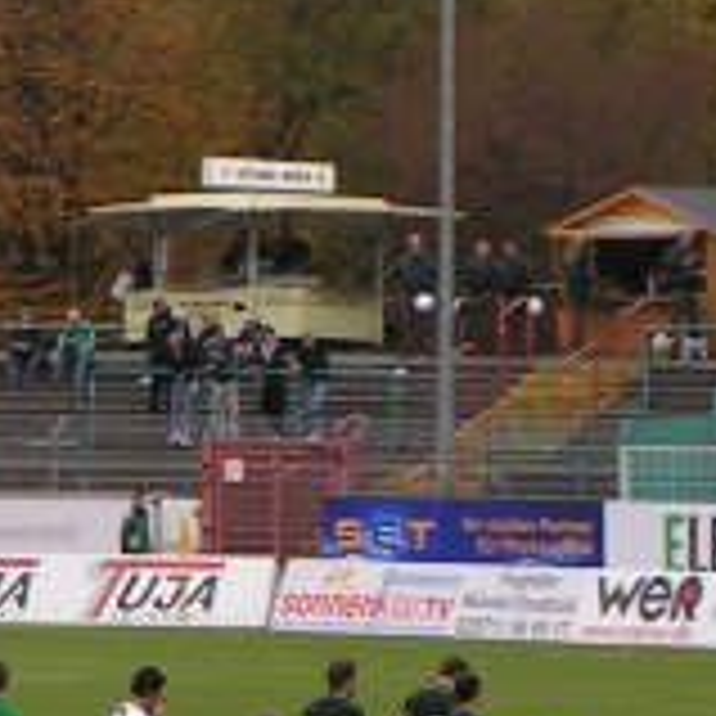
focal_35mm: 423
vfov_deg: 4.1
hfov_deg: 4.1
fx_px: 9899
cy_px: 392
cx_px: -554
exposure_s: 1/160
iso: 50
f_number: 5
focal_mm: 14.5
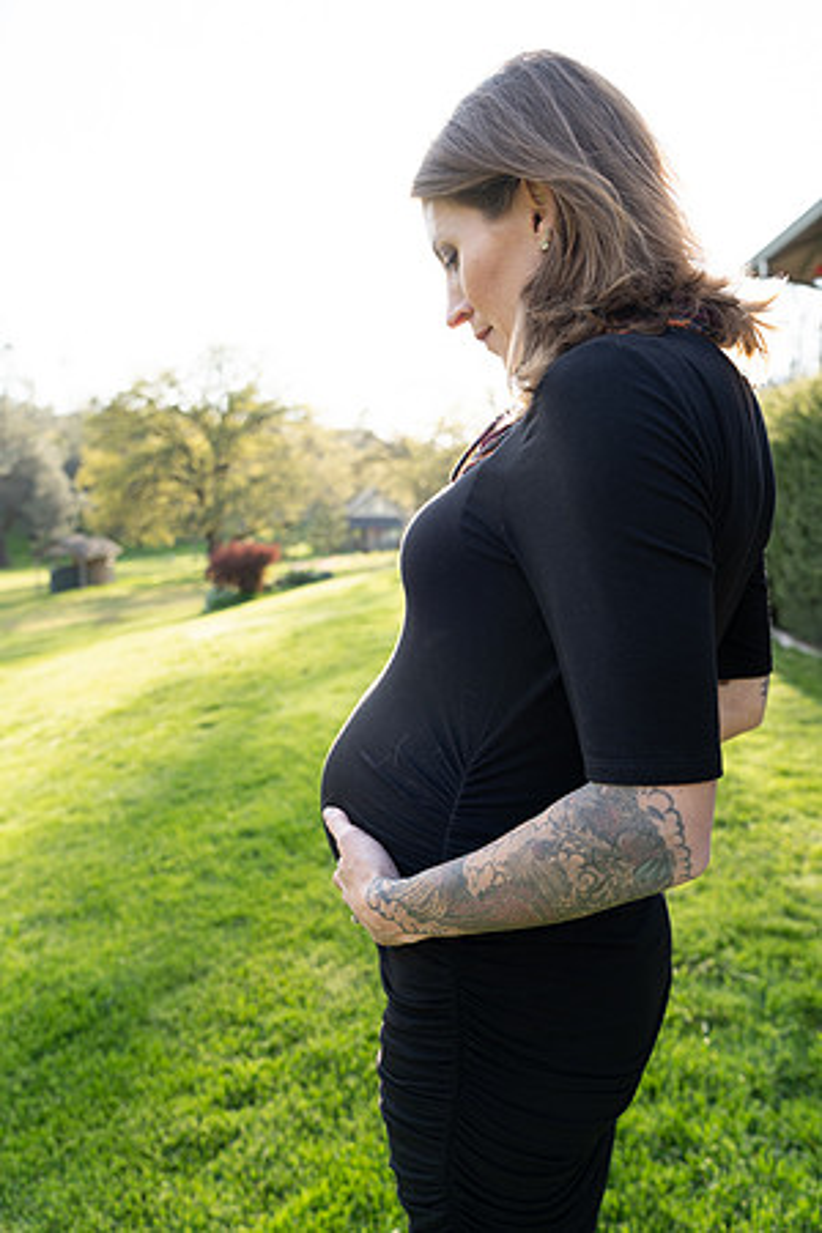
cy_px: 616
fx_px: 856
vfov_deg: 71.5
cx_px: 411
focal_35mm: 25
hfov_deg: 51.3
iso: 125
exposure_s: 1/250
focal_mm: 25
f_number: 3.5
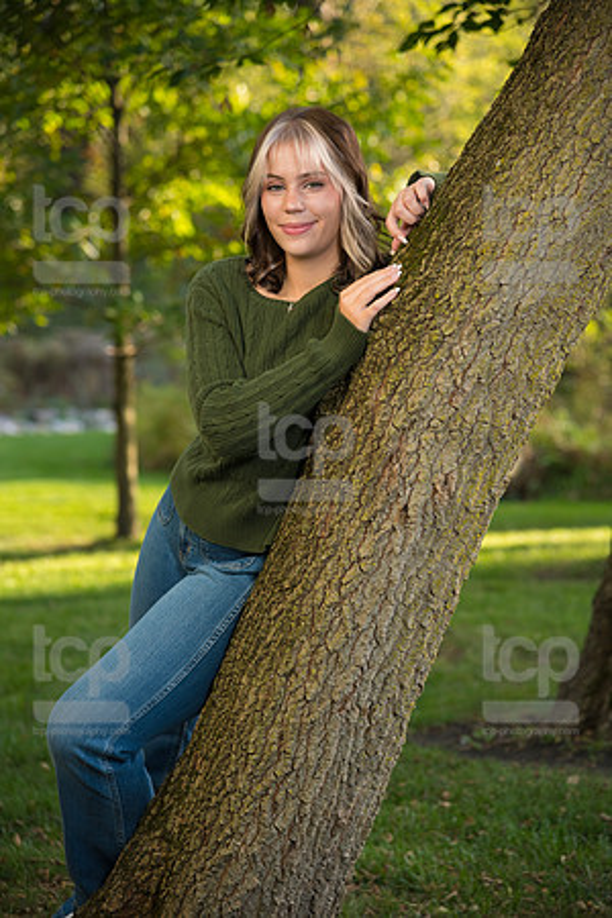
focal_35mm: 105
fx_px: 2677
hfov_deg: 13.0
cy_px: 459
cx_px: 306
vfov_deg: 19.5
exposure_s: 1/250
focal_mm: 105
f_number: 4.5
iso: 250
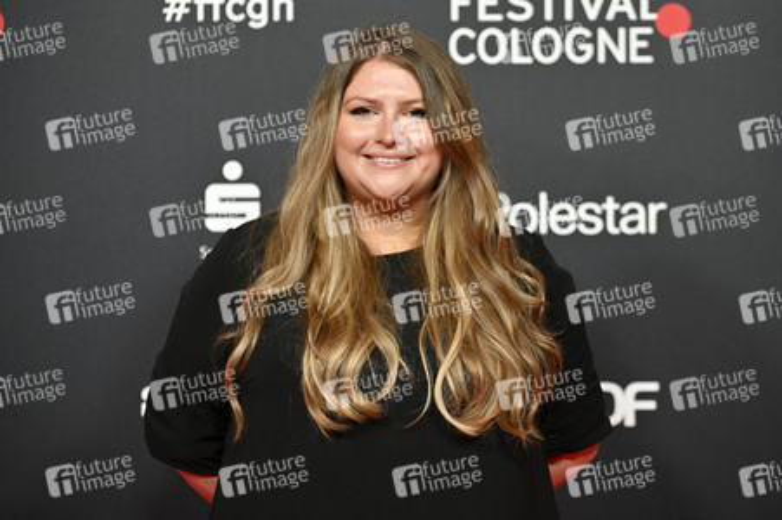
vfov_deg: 11.8
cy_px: 260
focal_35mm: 116
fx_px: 2518
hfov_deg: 17.7
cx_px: 391
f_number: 2.8
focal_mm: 116
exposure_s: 1/400
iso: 800
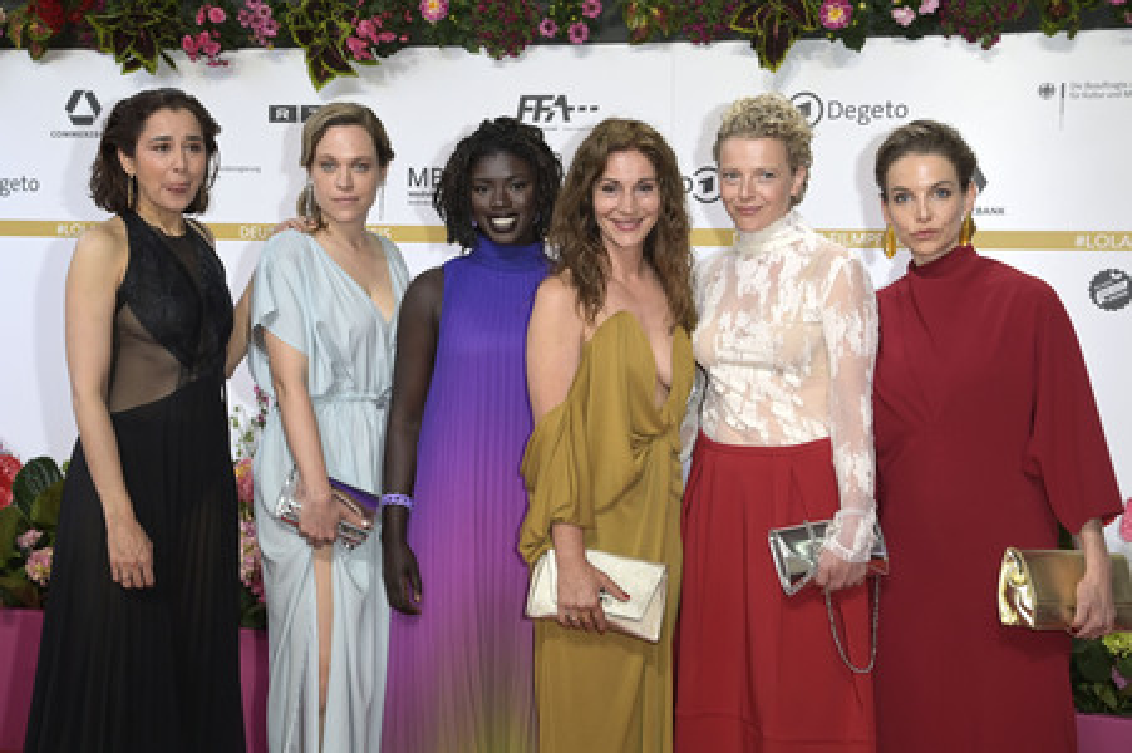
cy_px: 376
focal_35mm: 48
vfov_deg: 28.0
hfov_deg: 41.1
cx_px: 566
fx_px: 1508
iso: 640
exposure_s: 1/250
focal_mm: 48
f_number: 5.6
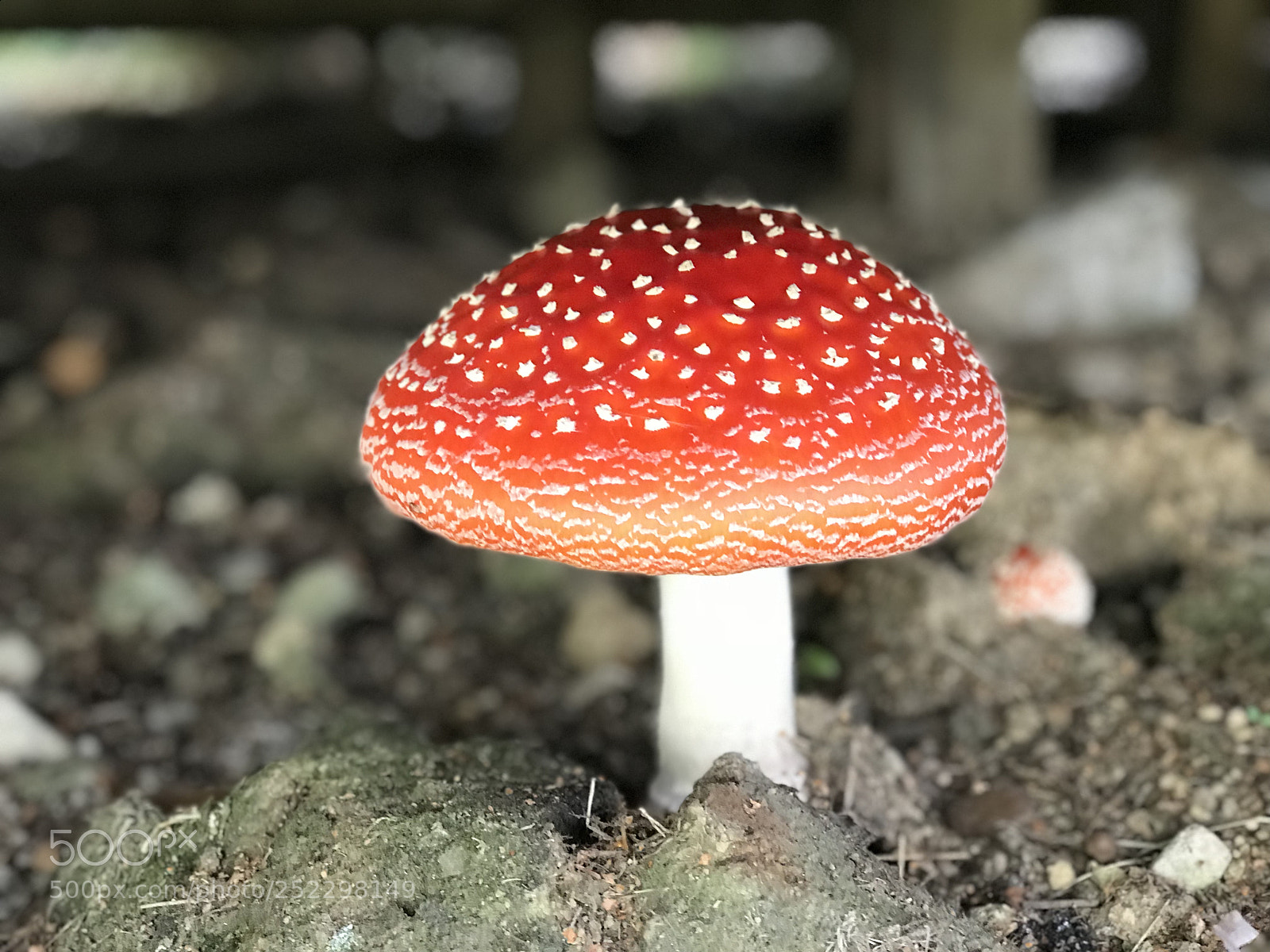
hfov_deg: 33.8
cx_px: 635
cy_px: 476
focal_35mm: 57
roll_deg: +0.6
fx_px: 2091
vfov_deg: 25.7
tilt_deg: -10.0
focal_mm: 6.6
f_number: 2.8
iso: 200
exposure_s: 1/50
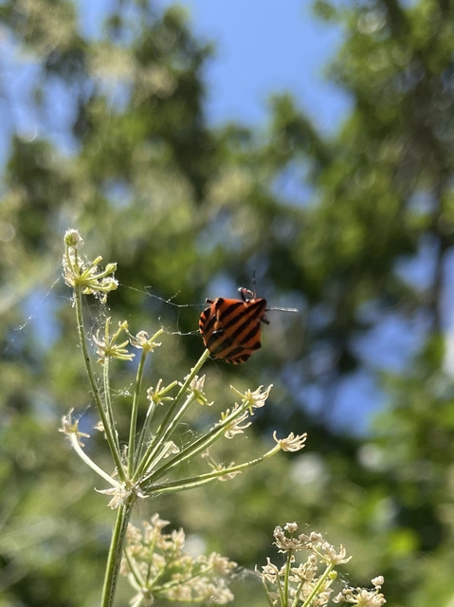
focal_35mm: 26
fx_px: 455
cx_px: 227
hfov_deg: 53.0
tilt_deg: +61.8
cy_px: 304
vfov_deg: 67.3
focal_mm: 4.2
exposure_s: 1/1770
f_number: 1.6
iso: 32
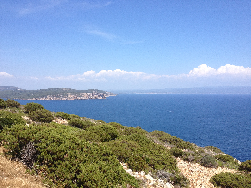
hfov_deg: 52.6
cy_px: 94
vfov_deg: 40.7
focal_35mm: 35
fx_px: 254
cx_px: 126
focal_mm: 4.28
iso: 50
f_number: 2.4
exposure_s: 1/1534
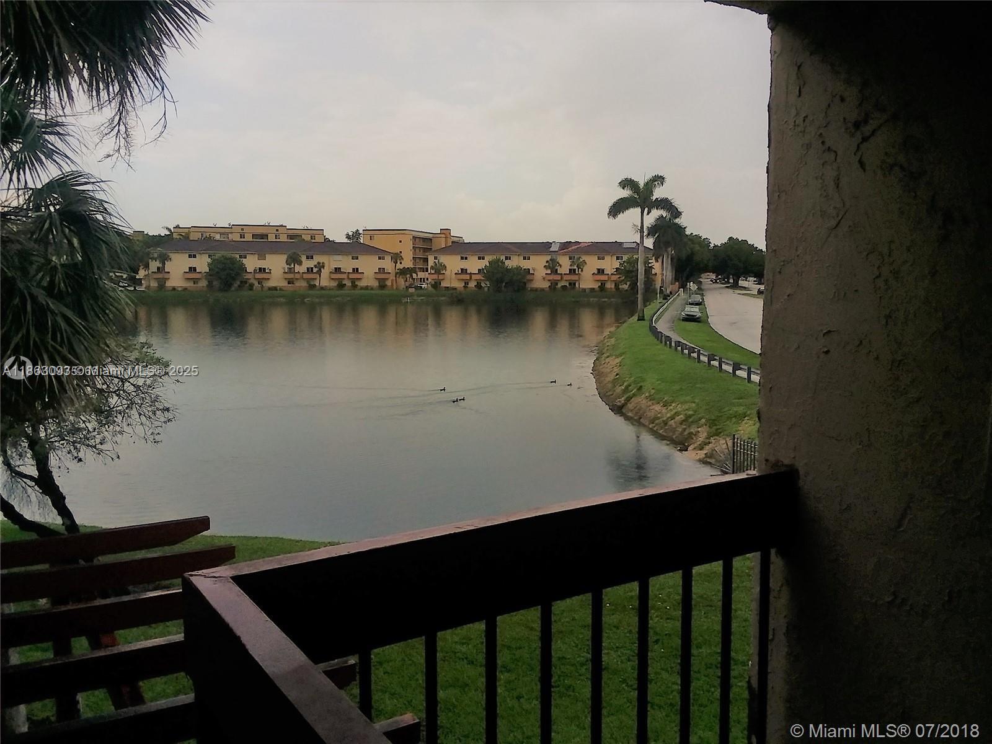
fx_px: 831
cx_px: 496
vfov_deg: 48.2
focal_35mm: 29
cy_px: 372
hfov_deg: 61.7
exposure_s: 1/1608
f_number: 1.9
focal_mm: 2.47
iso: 40
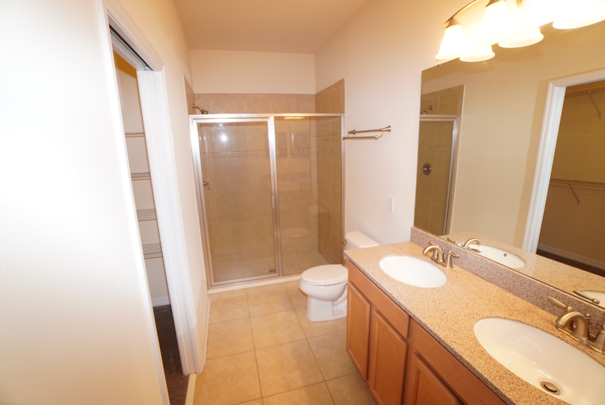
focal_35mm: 15
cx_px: 302
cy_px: 202
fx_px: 252
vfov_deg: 77.4
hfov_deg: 100.3
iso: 640
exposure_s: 1/60
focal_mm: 10
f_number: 4
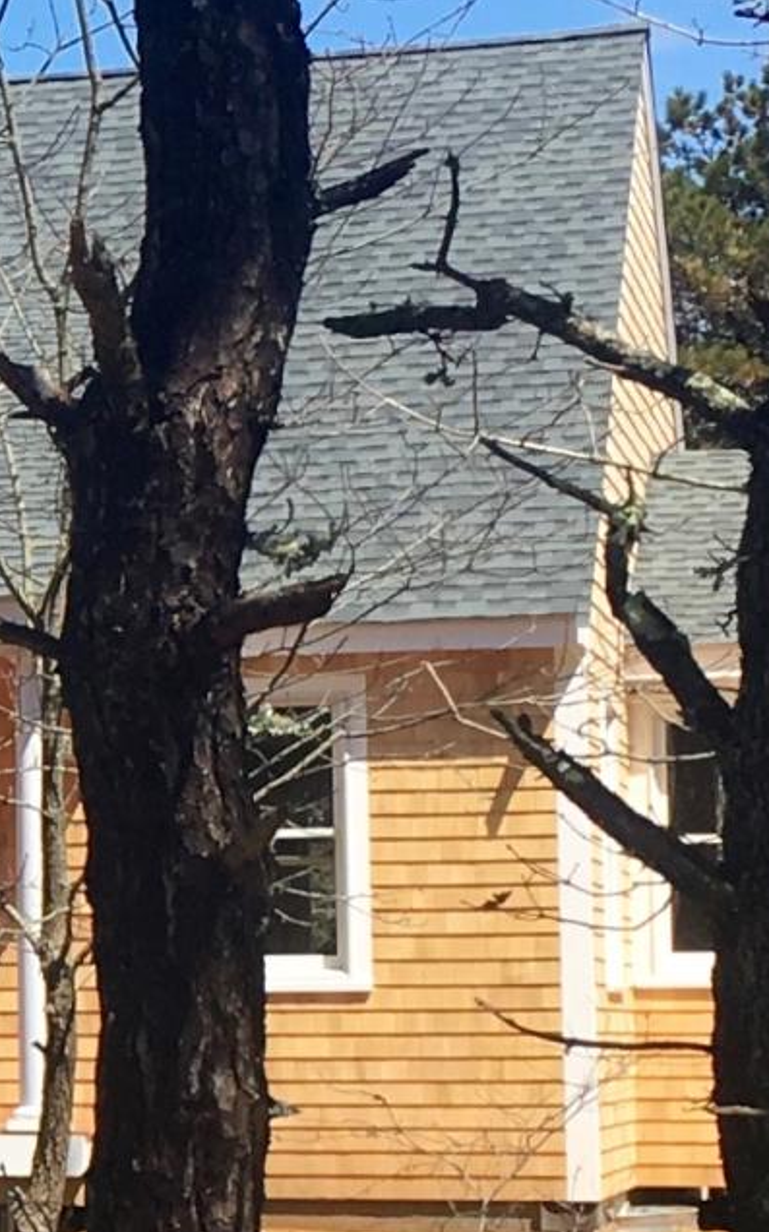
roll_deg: +0.9
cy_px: 776
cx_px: -943
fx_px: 4867
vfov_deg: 14.4
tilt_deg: +4.2
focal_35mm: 145
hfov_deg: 8.4
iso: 25
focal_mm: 4.15
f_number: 2.2
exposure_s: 1/1012
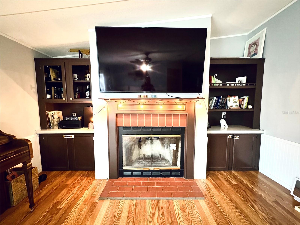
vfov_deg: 85.7
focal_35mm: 14
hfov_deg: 102.1
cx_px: 150
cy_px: 112
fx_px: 121
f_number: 2.2
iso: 1250
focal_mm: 2.22
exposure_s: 1/40
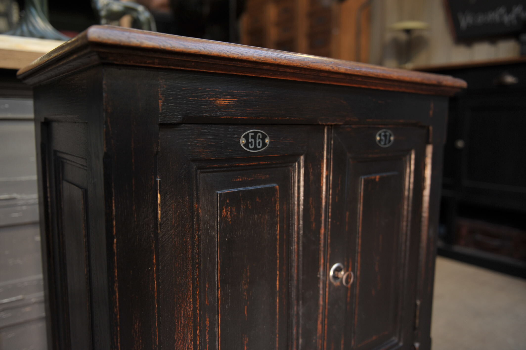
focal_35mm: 29
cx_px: 263
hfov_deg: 63.7
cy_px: 175
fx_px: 423
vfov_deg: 44.9
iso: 500
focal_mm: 29
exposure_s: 1/50
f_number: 2.8
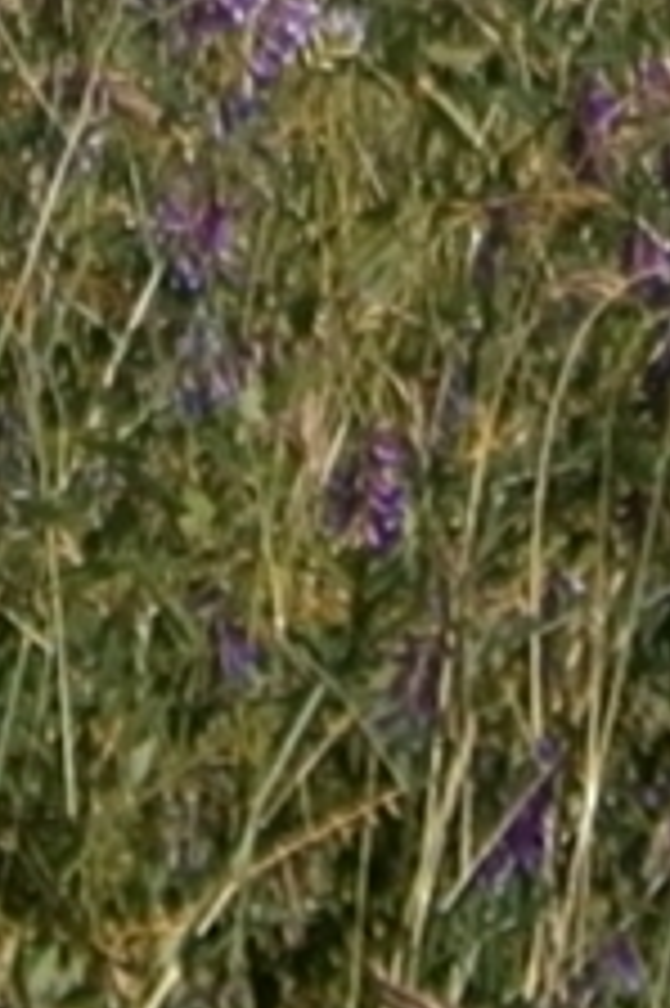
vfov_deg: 7.7
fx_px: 7017
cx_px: -252
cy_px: -1370
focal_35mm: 251
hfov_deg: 5.4
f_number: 3.1
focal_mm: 6.4
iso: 80
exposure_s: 1/1600
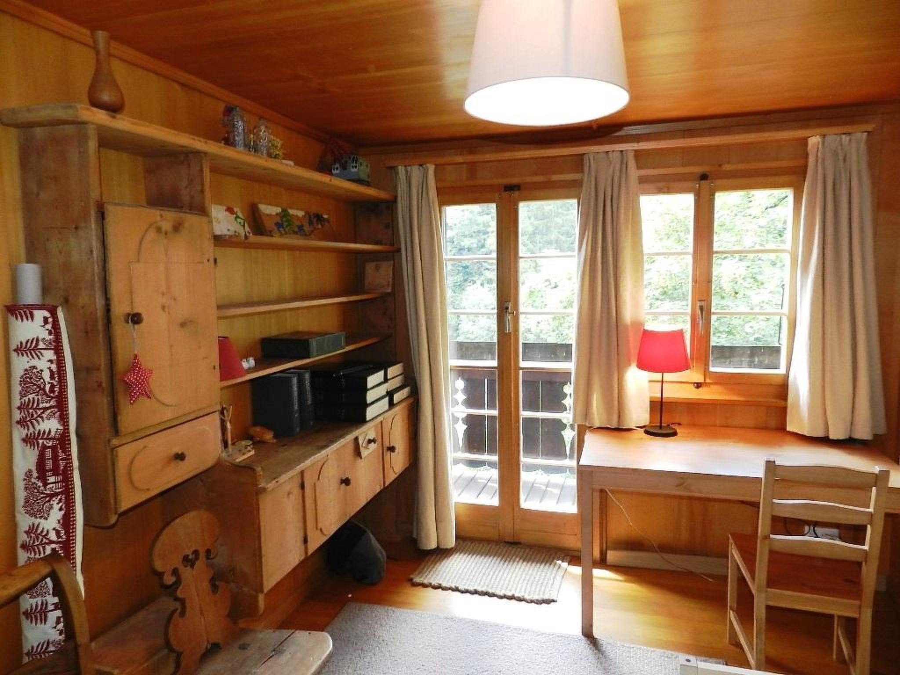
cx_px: 450
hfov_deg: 73.9
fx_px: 598
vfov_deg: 58.9
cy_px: 338
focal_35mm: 23
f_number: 3.4
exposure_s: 1/30
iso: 200
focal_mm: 4
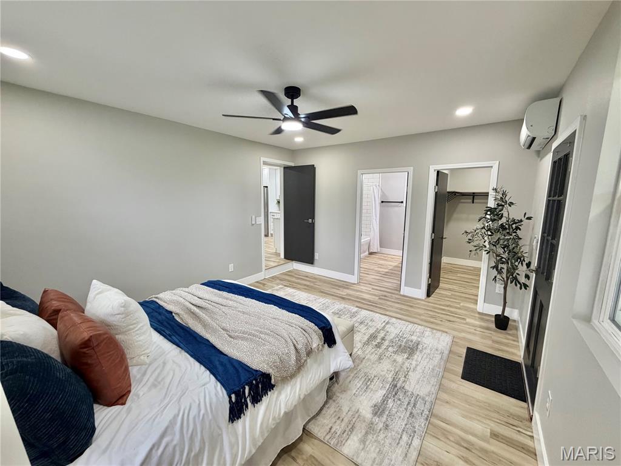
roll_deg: -0.2
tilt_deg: -7.6
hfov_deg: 102.1
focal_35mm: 14
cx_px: 310
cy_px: 233
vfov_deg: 85.7
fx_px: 251
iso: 250
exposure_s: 1/120
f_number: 2.2
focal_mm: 2.22
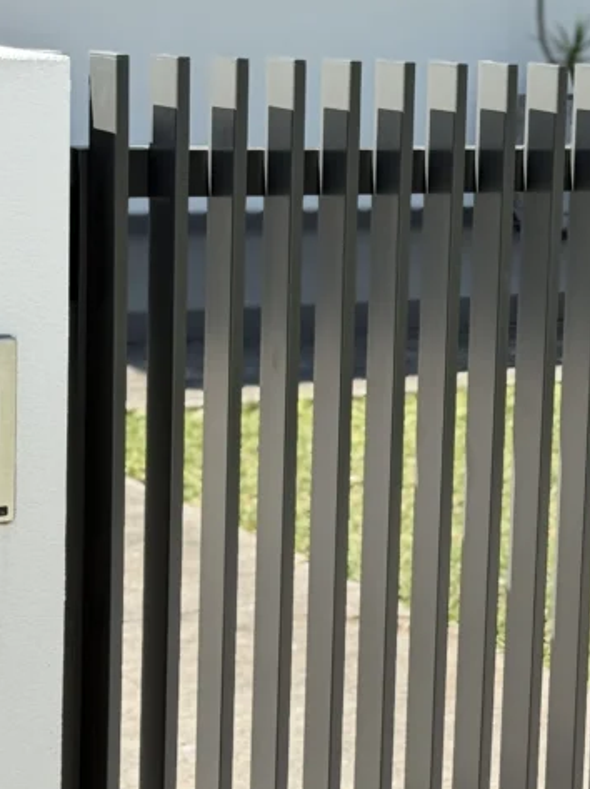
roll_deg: -3.8
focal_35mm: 104
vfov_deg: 18.9
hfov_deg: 14.0
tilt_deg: -7.3
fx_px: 2367
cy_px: 347
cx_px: 610
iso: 64
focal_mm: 6.76
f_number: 1.78
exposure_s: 1/1642
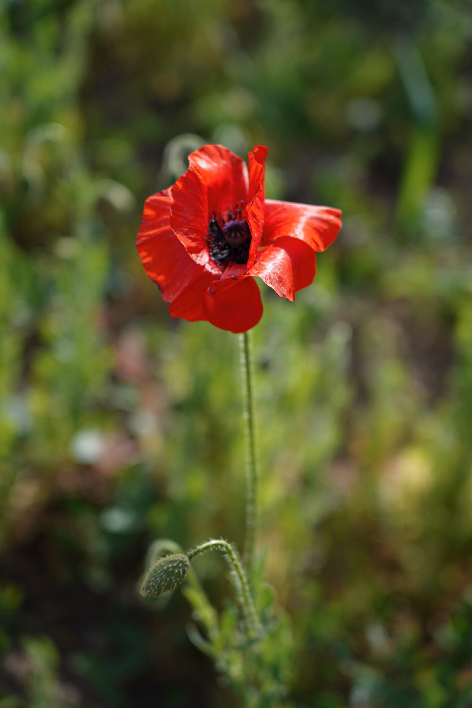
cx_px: 236
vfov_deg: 19.5
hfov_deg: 13.0
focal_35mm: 105
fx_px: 2065
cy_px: 354
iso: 50
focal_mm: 105
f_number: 4
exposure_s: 1/200
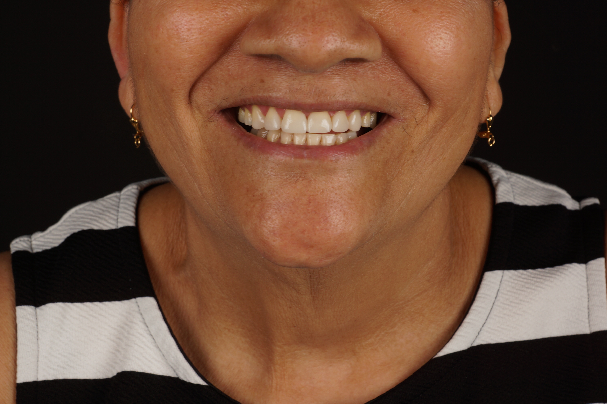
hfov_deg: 27.0
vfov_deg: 18.1
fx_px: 1263
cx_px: 304
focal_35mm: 75
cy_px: 202
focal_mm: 50
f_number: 11
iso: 100
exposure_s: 1/125
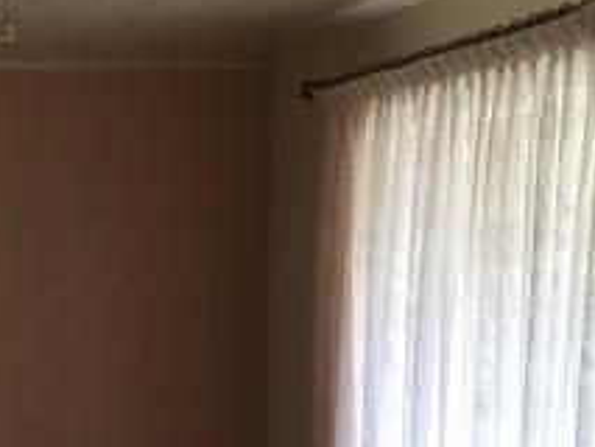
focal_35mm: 87
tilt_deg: -6.8
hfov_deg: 21.6
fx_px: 1496
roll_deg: +1.4
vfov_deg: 16.5
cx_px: -22
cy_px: 475
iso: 125
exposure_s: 1/30
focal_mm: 4.15
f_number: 2.2
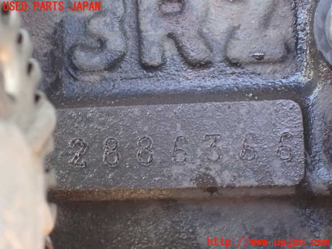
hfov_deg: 19.6
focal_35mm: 100
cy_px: 124
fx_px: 959
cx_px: 166
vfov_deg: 14.8
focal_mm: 18
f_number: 4.9
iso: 1600
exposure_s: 1/40
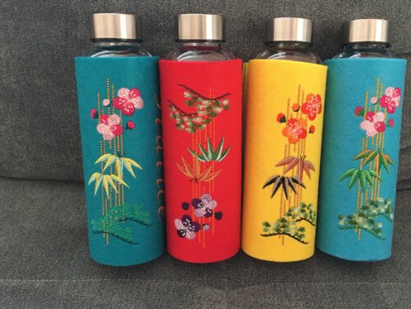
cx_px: 233
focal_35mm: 35
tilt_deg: -34.9
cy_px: 154
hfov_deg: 52.5
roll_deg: -1.5
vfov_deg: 40.7
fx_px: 416
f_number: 2.2
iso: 200
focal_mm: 4.15
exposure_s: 1/33
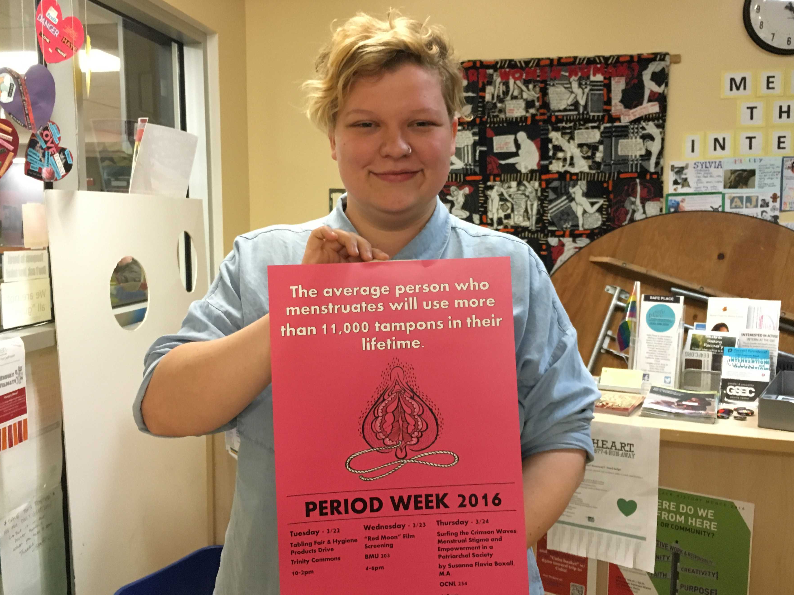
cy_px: 299
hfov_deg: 55.4
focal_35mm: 33
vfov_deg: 42.9
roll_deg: -0.7
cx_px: 399
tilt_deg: -6.9
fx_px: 757
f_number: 2.2
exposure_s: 1/20
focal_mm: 4.15
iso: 200
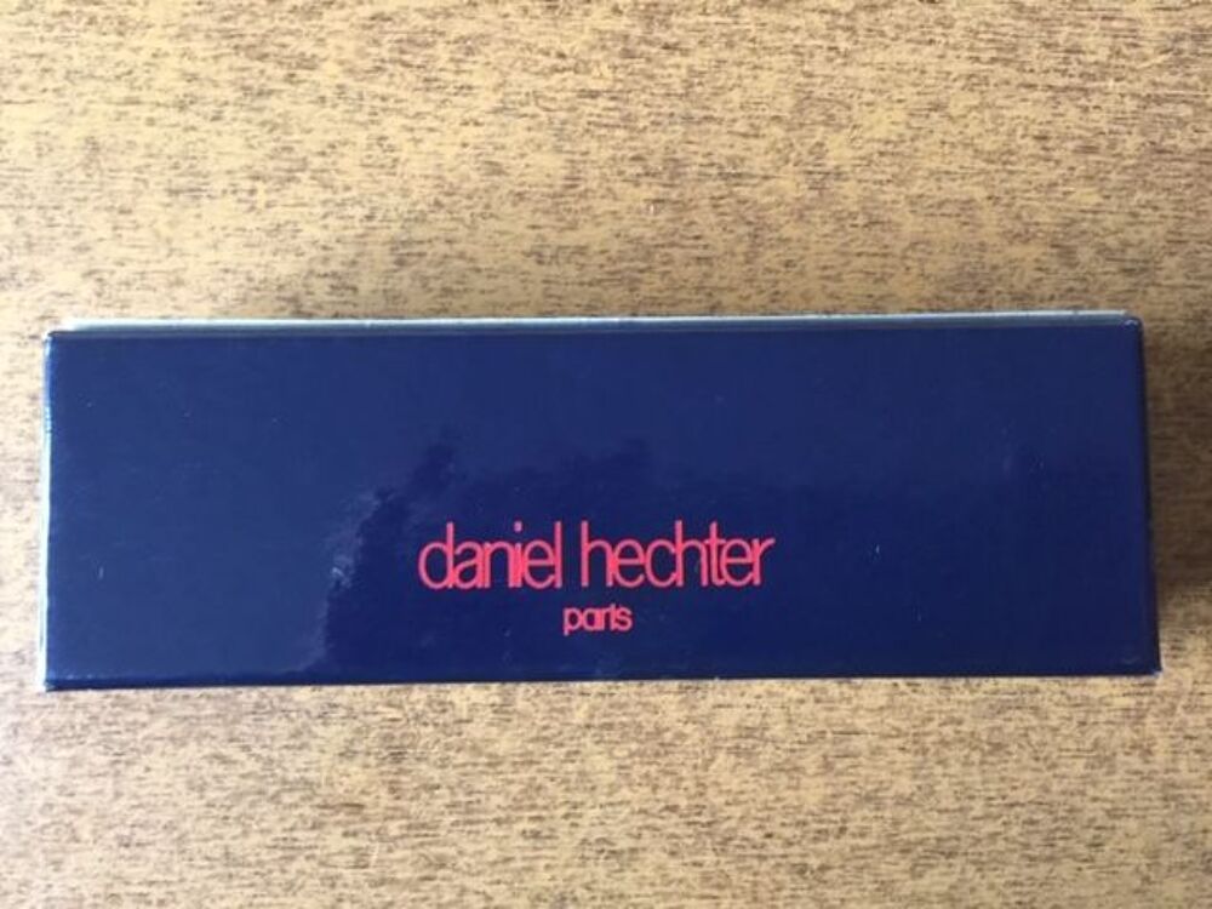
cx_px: 606
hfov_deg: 61.7
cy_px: 454
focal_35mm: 29
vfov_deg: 48.2
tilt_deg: -87.3
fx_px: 1015
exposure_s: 1/17
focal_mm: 4.15
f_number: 2.2
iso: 100
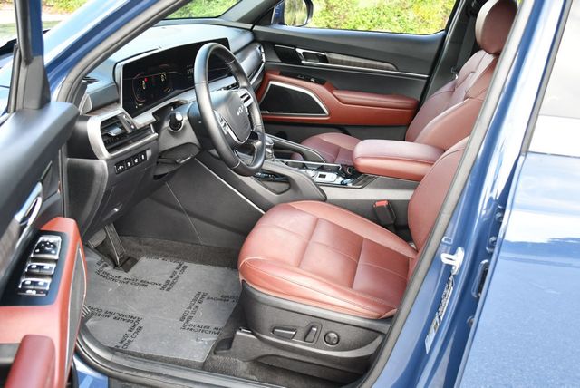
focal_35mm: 36
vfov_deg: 36.9
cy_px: 194
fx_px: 581
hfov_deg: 53.1
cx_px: 290
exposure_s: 1/250
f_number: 3.5
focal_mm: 18
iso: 640
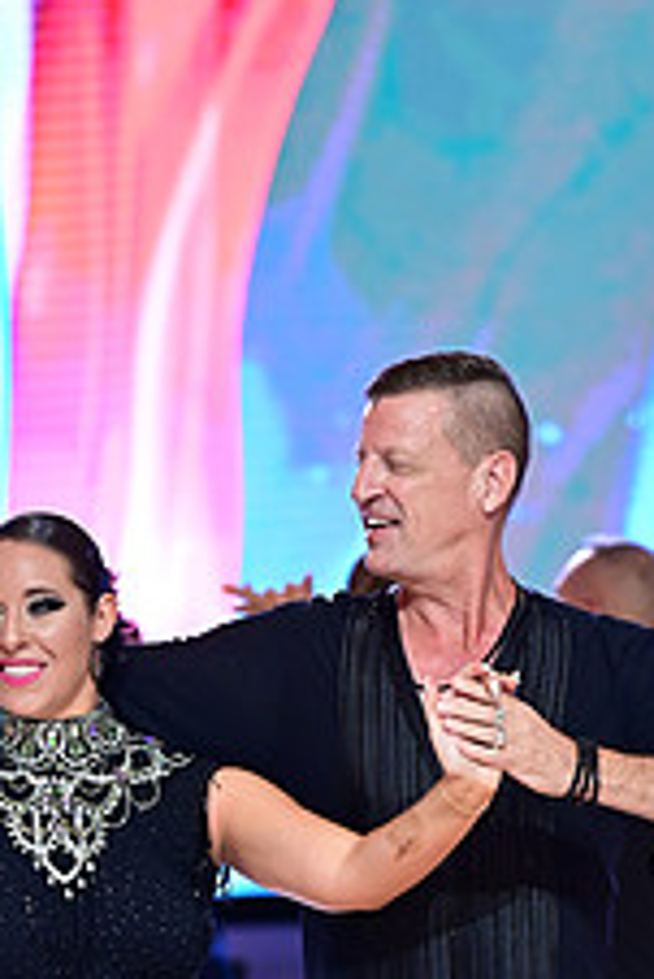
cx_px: 351
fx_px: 6829
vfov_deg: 8.1
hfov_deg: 5.5
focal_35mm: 251
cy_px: 1161
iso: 2000
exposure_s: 1/640
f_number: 2.8
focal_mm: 98
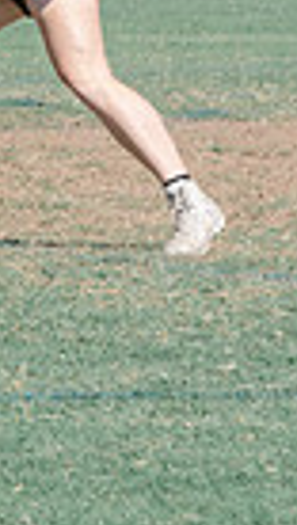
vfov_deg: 3.0
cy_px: -237
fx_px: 10002
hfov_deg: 1.7
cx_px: -965
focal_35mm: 717
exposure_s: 1/1000
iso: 400
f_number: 8
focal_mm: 130
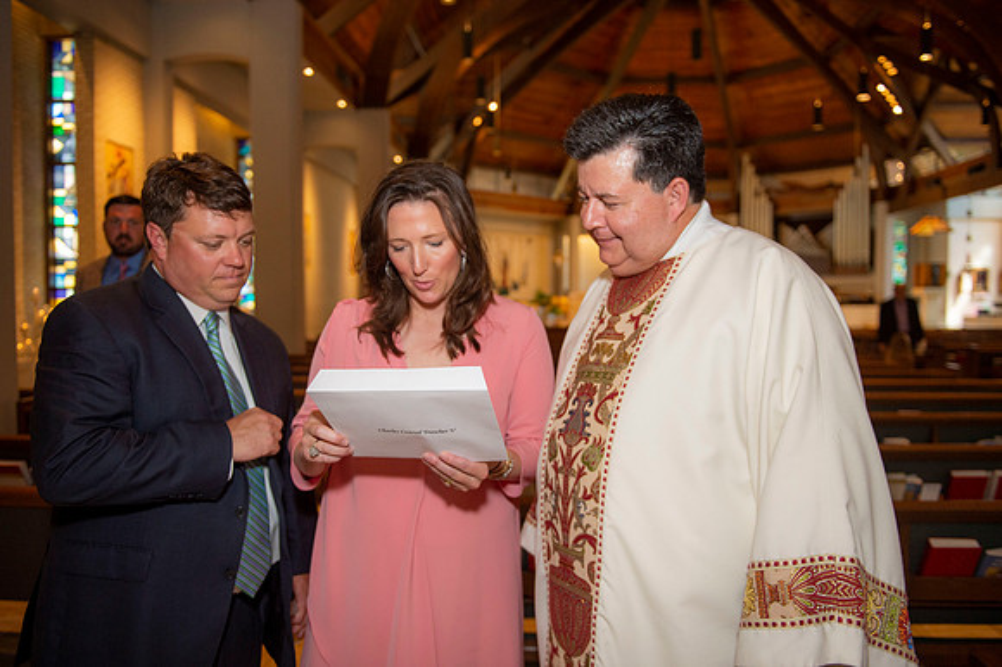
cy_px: 334
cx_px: 501
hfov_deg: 67.4
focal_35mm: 27
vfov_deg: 47.9
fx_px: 751
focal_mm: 27
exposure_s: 1/320
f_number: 2.8
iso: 1000
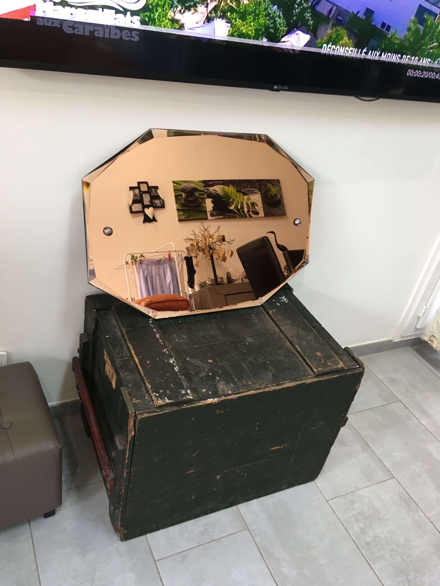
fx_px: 491
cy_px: 293
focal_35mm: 29
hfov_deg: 48.2
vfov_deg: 61.7
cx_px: 220
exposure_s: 1/33
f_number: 2.2
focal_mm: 4.15
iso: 125
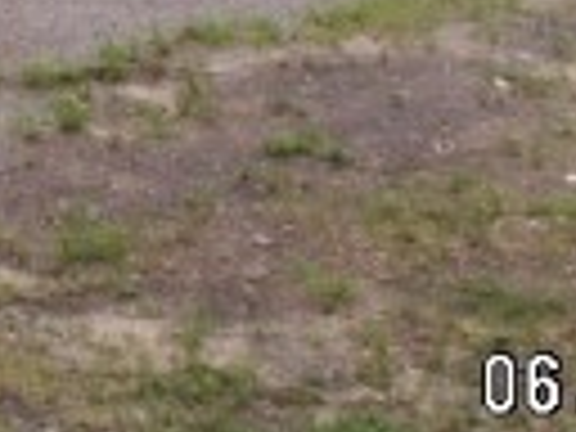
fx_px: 2330
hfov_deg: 13.8
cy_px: -313
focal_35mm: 140
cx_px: -52
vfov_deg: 10.1
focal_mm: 5.86
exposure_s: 1/60
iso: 50
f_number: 4
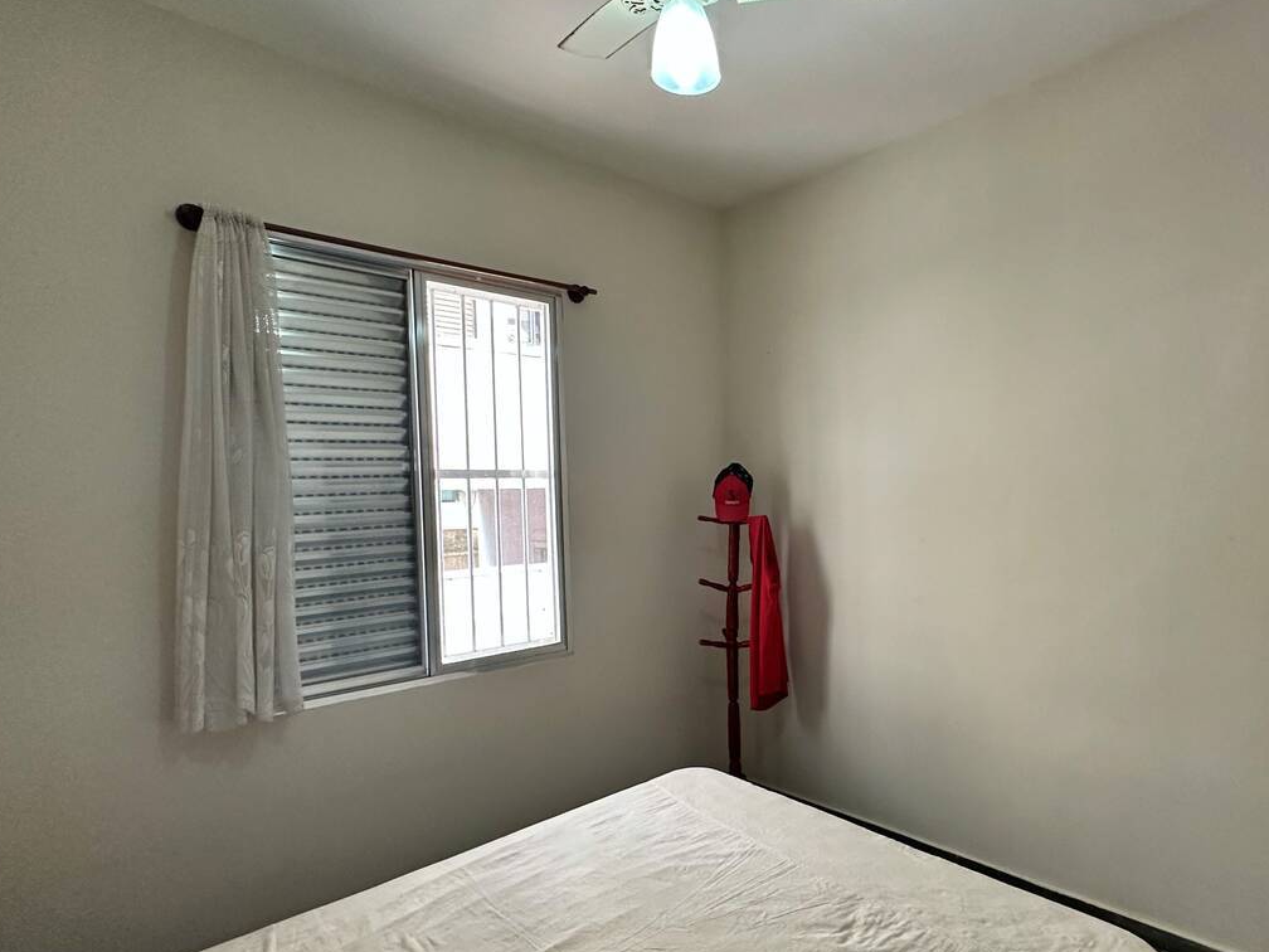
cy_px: 510
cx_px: 807
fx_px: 733
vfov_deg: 65.9
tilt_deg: -1.5
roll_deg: +1.0
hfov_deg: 80.0
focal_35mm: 20
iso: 250
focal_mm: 2.22
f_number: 2.2
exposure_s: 1/120
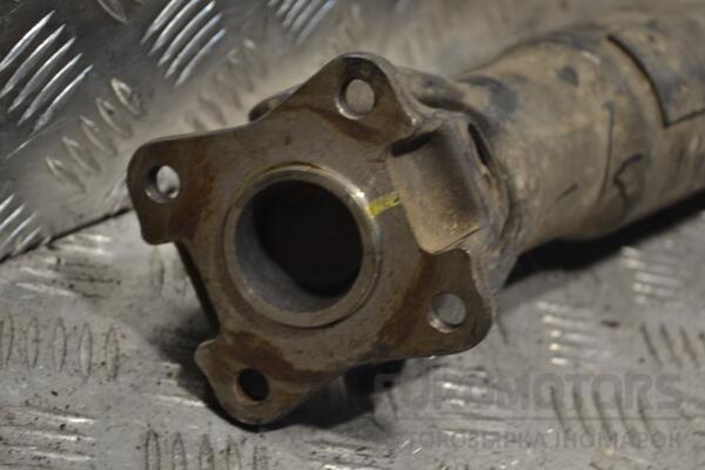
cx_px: 352
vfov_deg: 16.6
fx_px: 1615
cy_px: 235
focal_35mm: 82
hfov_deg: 24.6
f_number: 5.6
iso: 400
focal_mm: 55
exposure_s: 1/60
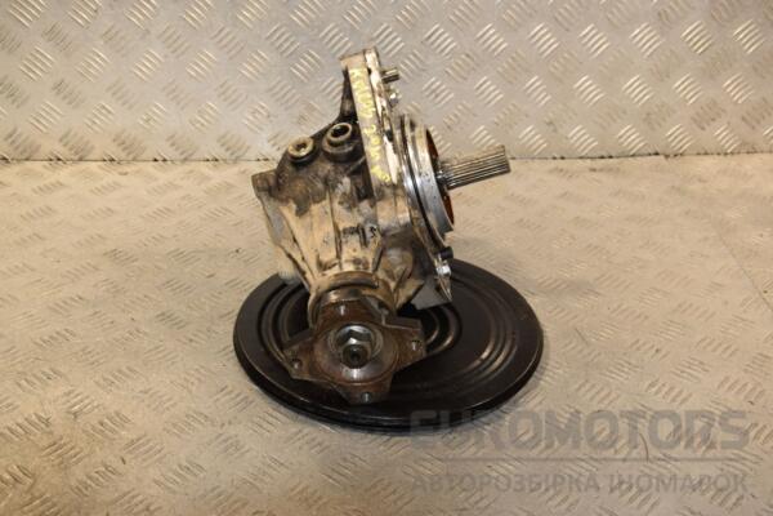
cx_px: 386
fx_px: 1095
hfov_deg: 38.9
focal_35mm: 51
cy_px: 258
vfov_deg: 26.5
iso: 800
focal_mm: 34
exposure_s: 1/200
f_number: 7.1
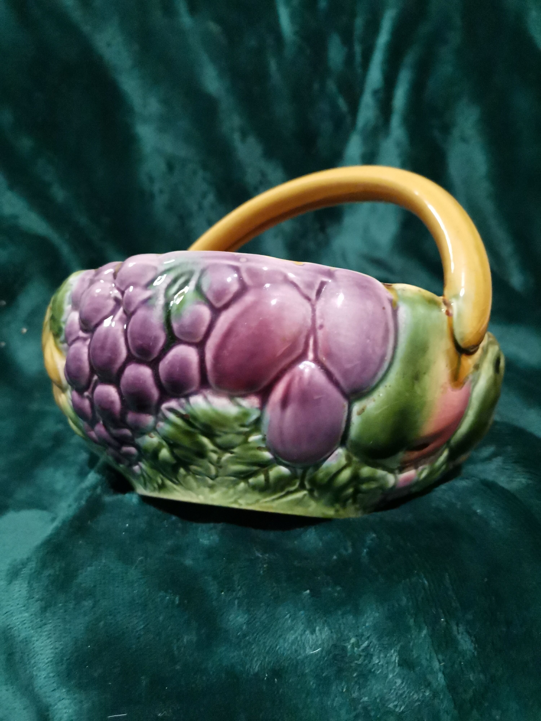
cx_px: 270
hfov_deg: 53.1
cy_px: 360
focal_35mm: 26
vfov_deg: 67.3
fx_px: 542
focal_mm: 4.75
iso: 2000
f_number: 1.8
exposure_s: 1/16.7
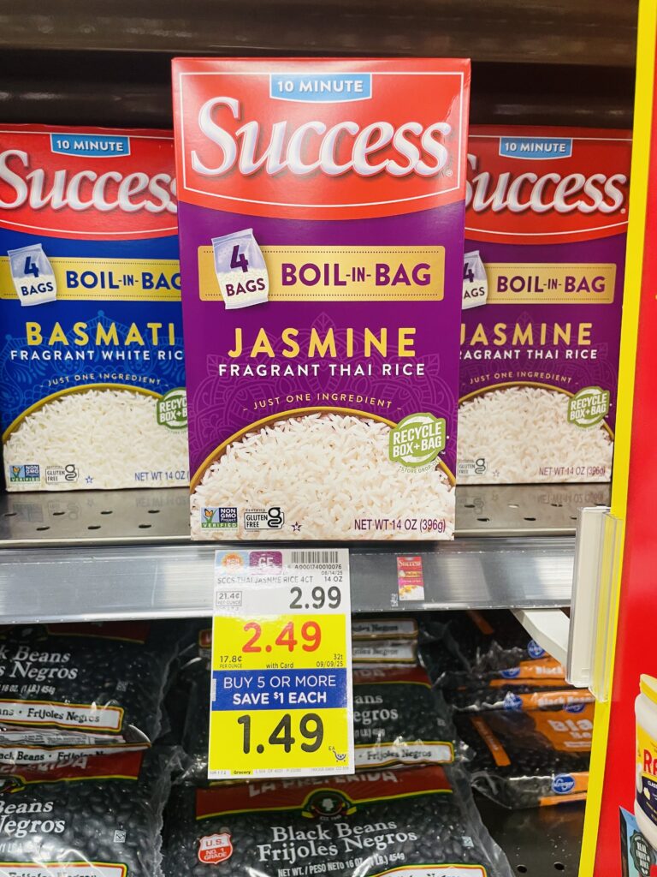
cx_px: 328
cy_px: 438
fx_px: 658
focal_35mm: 26
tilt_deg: -11.3
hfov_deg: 53.1
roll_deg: +0.1
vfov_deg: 67.3
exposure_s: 1/60
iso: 125
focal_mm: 4.2
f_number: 1.6
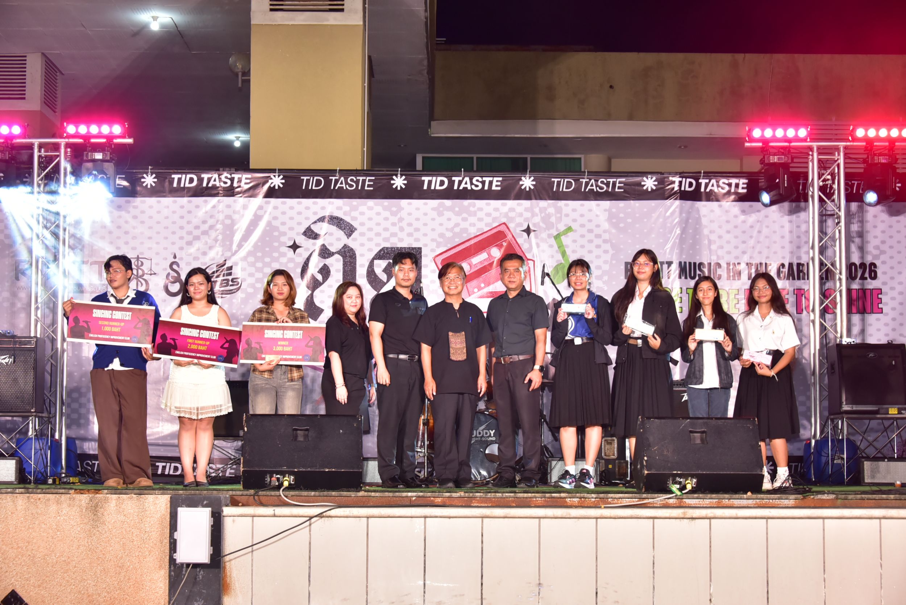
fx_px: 1561
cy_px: 302
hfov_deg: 32.4
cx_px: 453
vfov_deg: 21.9
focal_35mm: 62
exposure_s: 1/200
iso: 1250
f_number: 5.6
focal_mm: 62
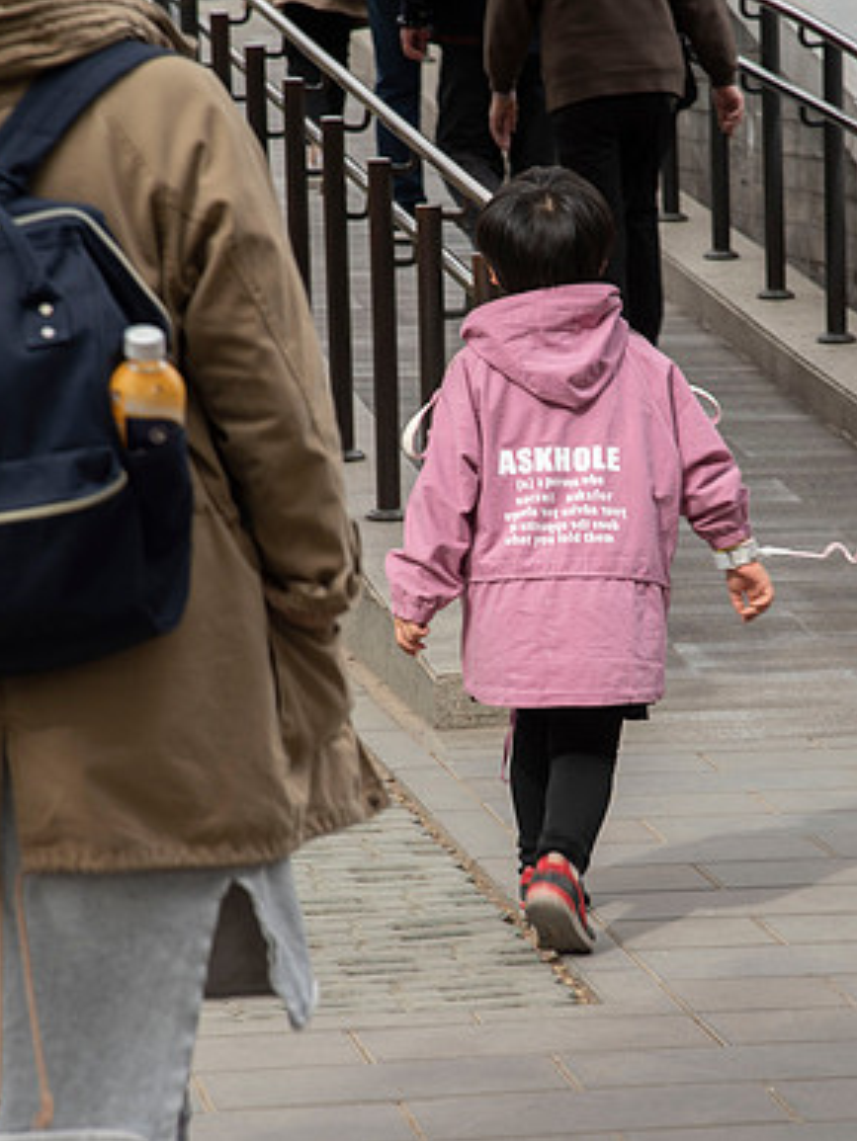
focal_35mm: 174
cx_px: 581
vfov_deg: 11.4
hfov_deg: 8.5
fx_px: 5741
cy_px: 570
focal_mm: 120
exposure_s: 1/100
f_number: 9
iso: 80
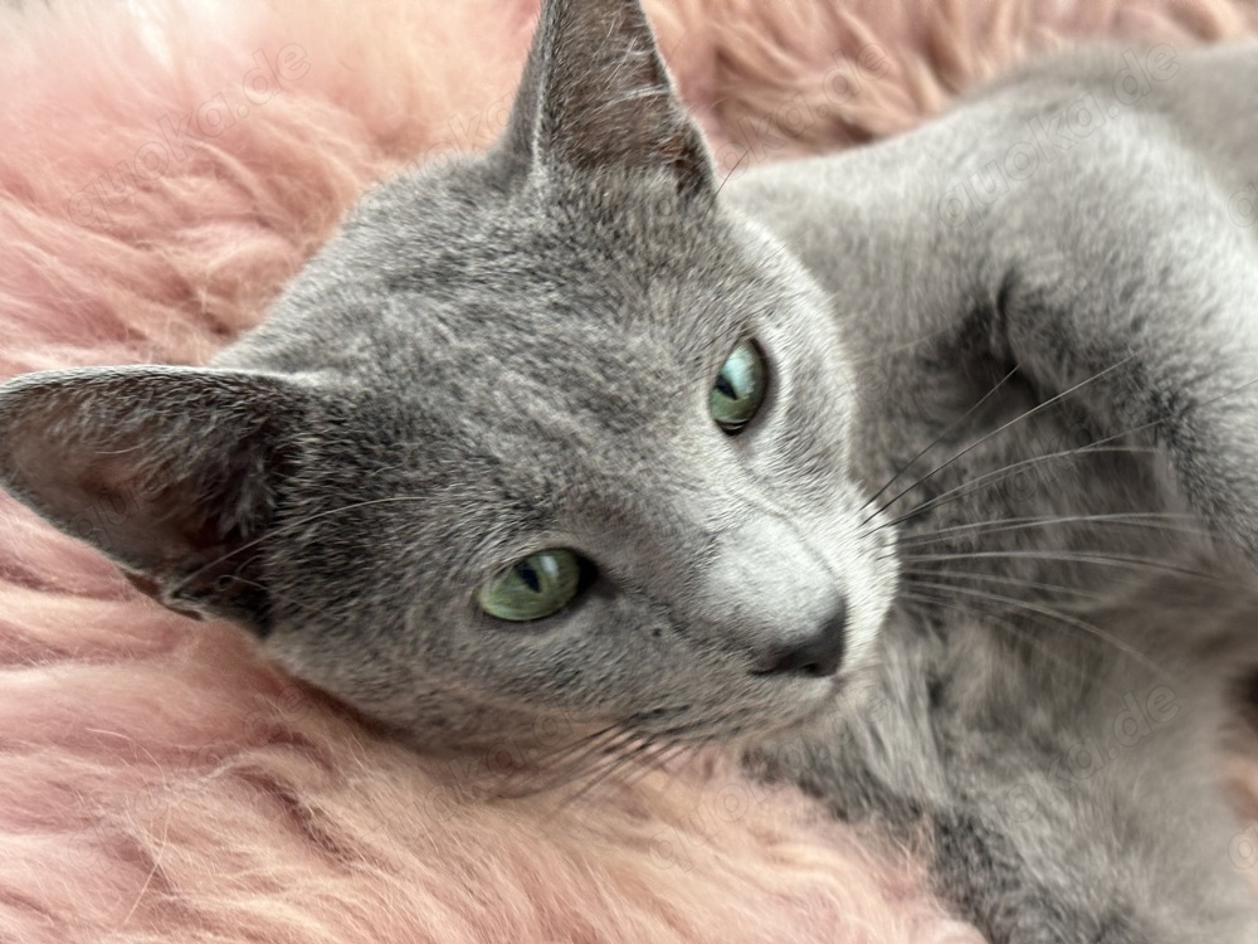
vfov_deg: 28.0
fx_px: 1890
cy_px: 472
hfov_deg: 36.8
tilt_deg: -63.6
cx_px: 629
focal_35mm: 52
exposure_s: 1/47
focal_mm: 5.96
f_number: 1.6
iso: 160
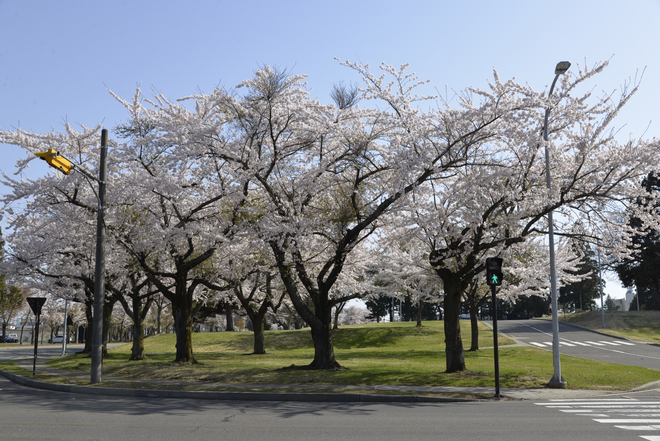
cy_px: 220
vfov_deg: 37.9
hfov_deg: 54.4
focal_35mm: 35
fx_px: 642
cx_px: 330
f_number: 8
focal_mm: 35
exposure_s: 1/250
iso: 140
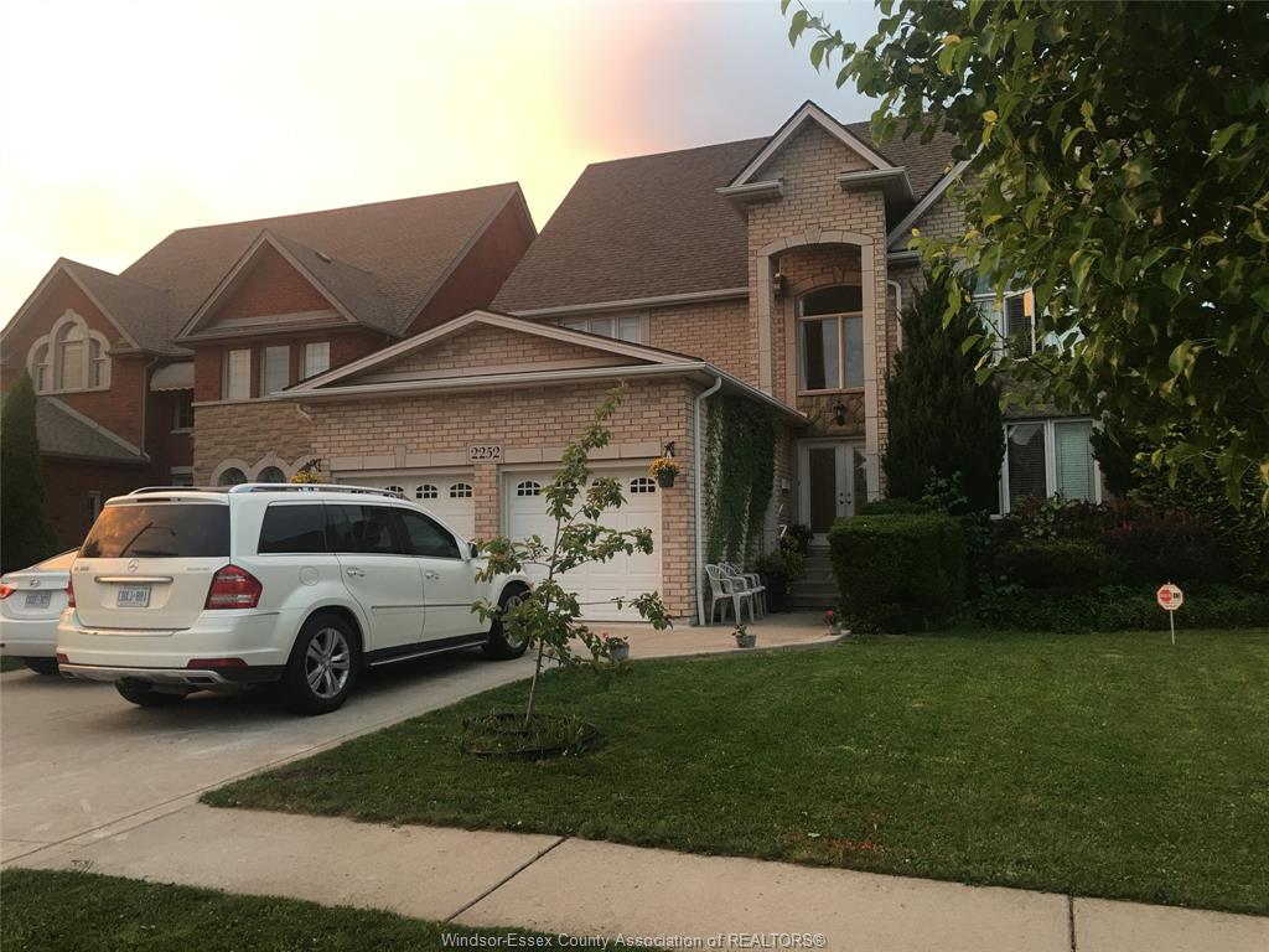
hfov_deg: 61.7
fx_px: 1063
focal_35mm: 29
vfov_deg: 48.2
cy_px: 476
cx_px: 634
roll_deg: +0.0
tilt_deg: +4.7
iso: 25
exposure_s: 1/15
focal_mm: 4.15
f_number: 2.2
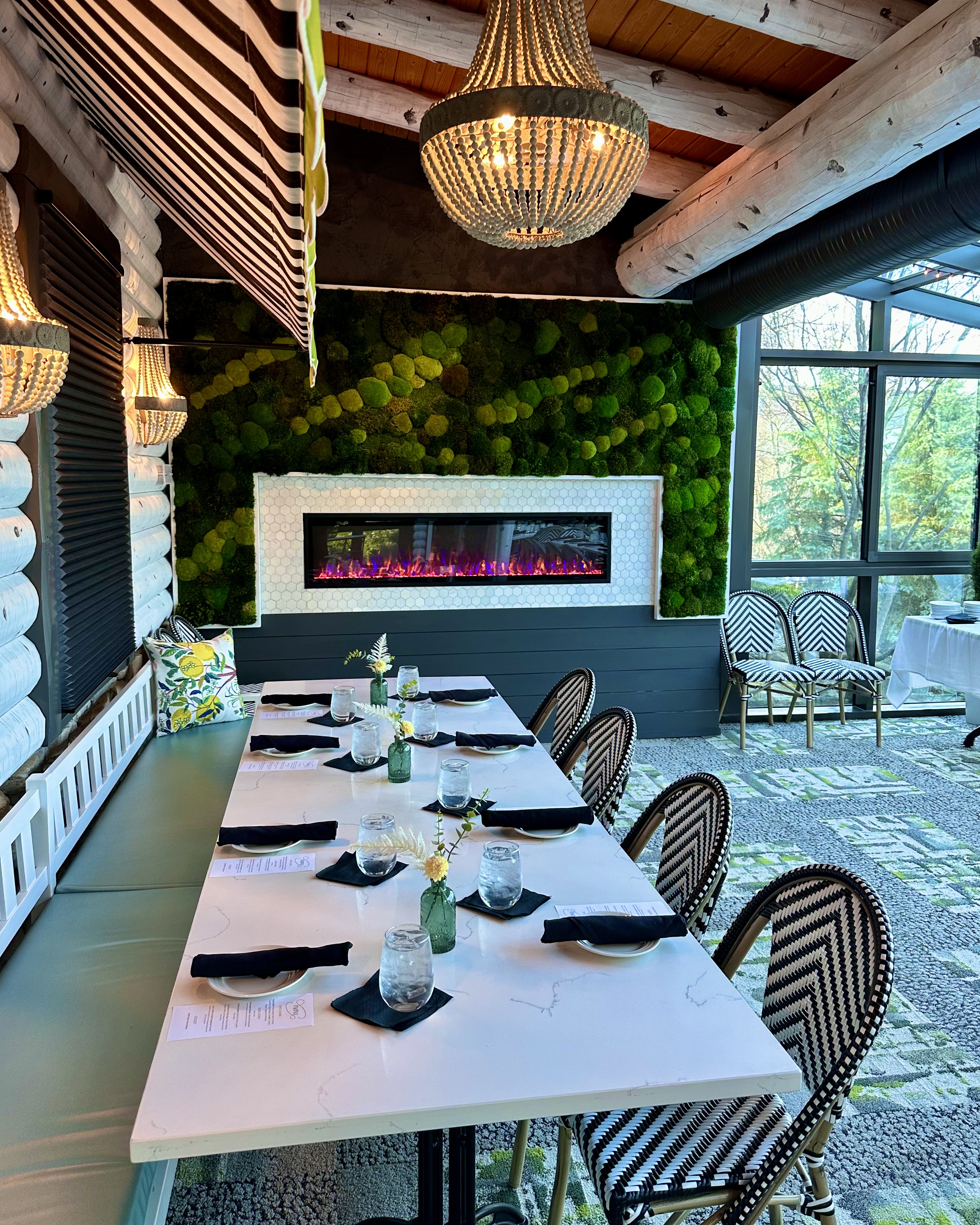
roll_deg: +0.1
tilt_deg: -6.5
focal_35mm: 26
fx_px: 943
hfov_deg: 54.9
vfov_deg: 66.0
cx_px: 488
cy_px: 587
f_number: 1.78
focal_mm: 6.86
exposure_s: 1/60
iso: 125
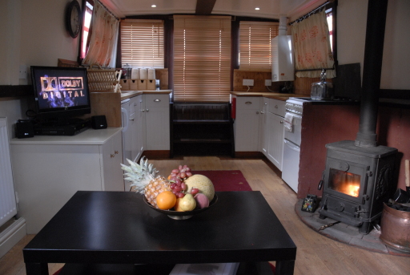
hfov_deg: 67.3
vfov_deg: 48.1
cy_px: 138
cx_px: 205
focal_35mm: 27
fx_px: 308
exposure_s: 1/15
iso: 800
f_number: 5.6
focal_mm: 18
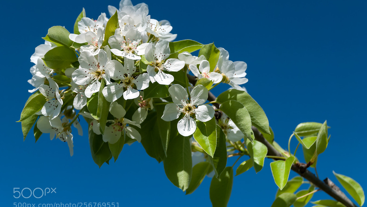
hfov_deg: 19.3
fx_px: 1080
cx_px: 184
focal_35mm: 111
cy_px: 99
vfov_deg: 10.9
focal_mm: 70
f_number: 5.6
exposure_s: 1/1600
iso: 200
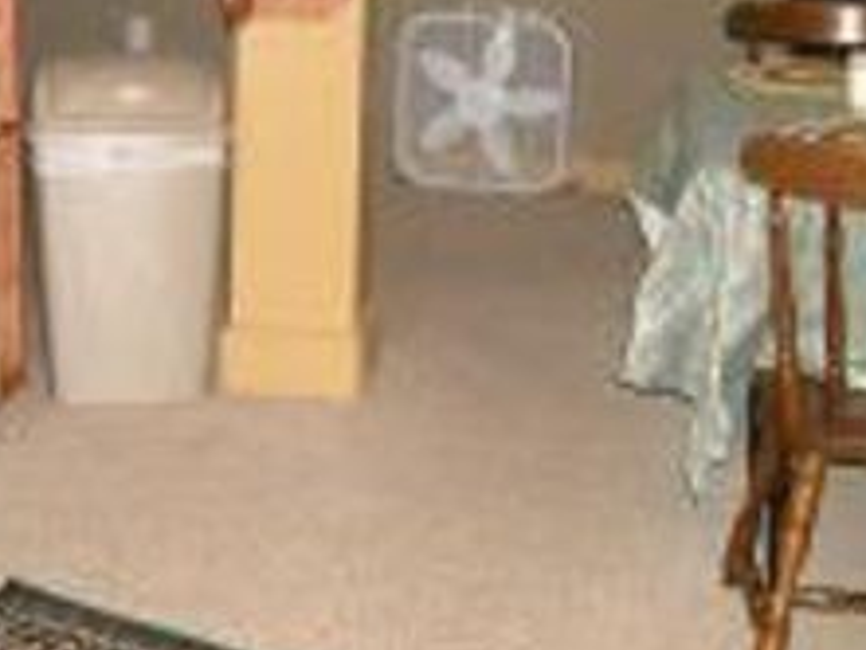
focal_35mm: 90
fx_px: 2253
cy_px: 145
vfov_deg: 16.3
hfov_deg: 21.8
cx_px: 415
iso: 702
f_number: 3.3
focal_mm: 8.85
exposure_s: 1/60
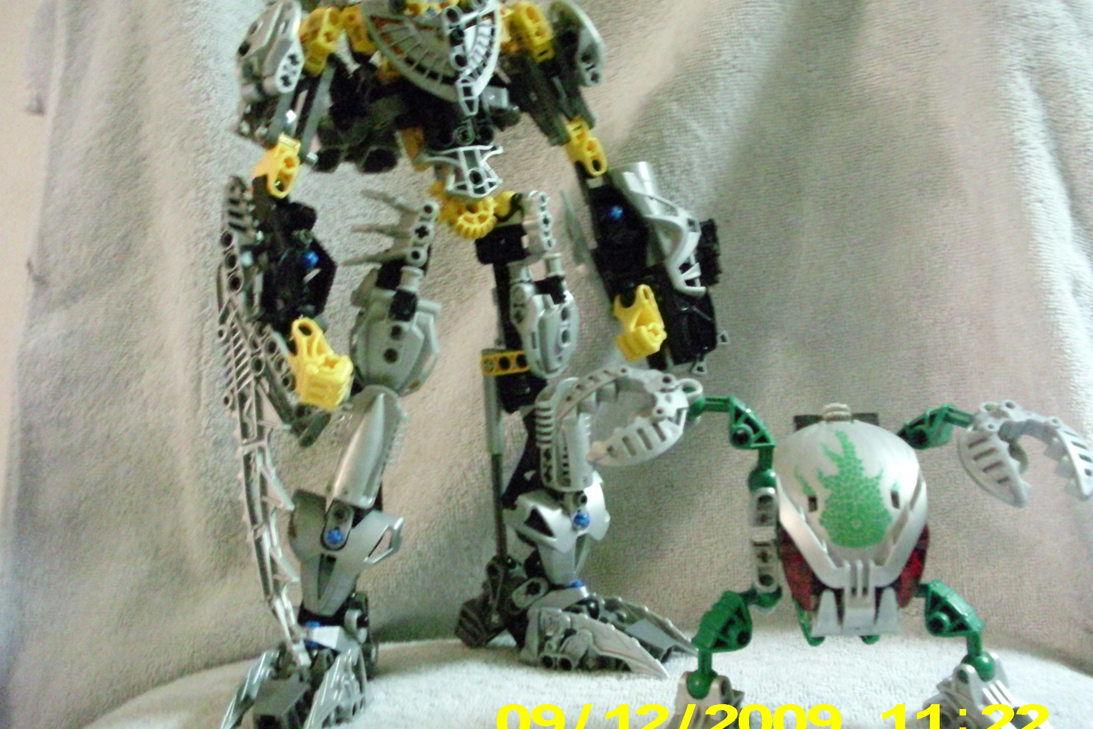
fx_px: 1214
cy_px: 353
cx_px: 548
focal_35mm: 40
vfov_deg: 33.4
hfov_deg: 48.5
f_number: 3.1
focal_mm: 6.3
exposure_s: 1/13
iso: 1600
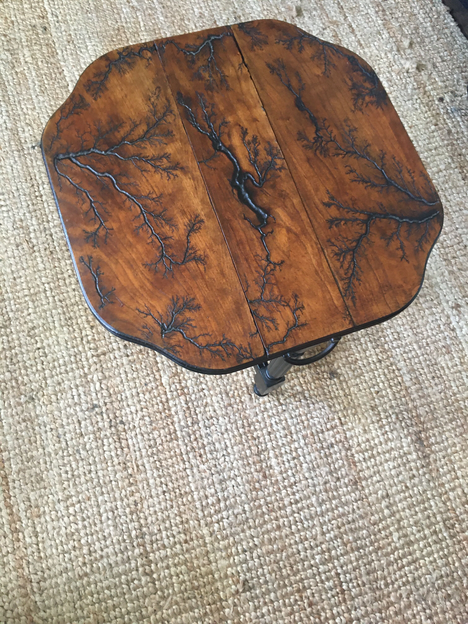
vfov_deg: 61.7
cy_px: 312
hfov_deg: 48.2
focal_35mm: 29
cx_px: 234
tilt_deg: -70.2
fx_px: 523
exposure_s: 1/33
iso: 200
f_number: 2.2
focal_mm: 4.15
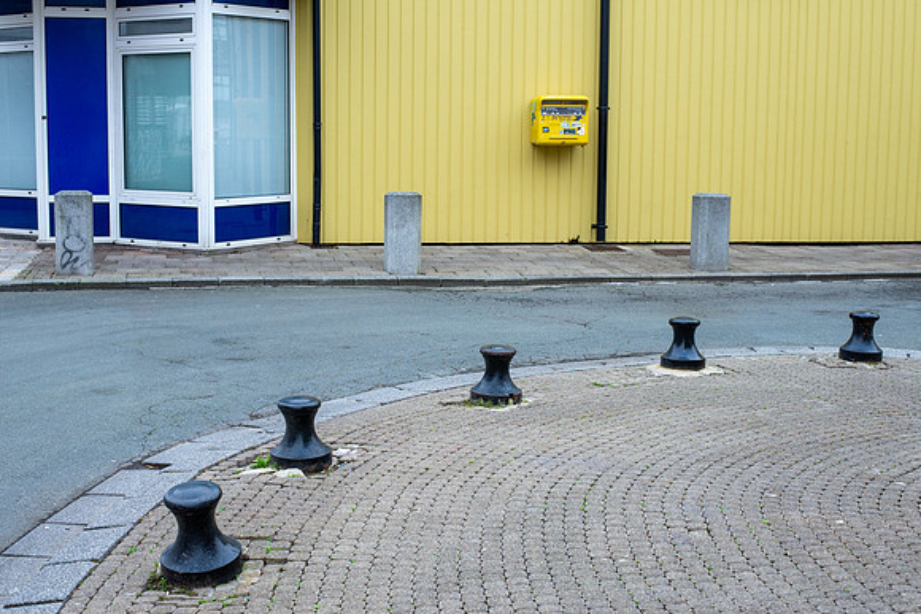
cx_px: 460
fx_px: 1279
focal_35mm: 50
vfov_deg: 27.0
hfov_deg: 39.6
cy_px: 307
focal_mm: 50
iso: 400
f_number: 6.3
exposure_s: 1/200
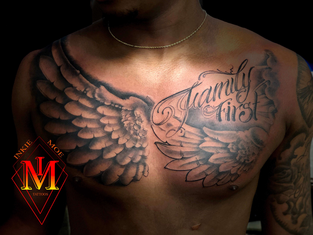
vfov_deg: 28.0
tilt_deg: -18.8
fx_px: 470
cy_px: 118
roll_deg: -2.0
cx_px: 156
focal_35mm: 52
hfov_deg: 36.8
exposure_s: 1/24
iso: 160
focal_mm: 6
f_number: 2.4
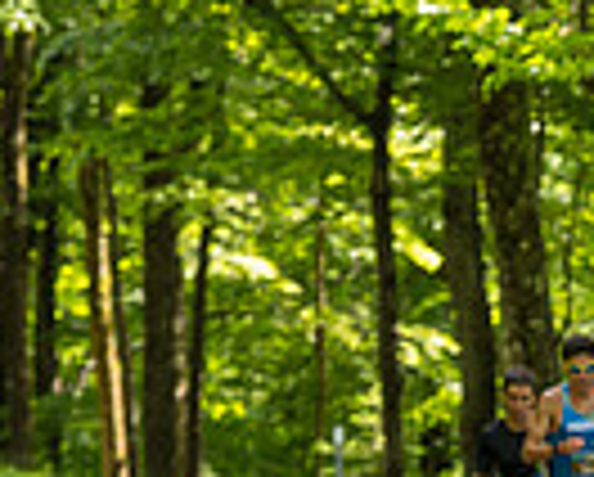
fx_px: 9771
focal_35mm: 555
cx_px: 1269
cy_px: 659
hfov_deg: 3.4
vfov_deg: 2.8
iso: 200
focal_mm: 135
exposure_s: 1/80
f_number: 5.6
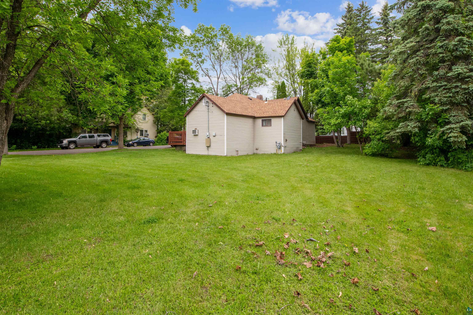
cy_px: 158
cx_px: 236
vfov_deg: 64.5
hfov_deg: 86.9
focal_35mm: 19
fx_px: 250
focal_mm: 19
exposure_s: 1/800
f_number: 8
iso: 400
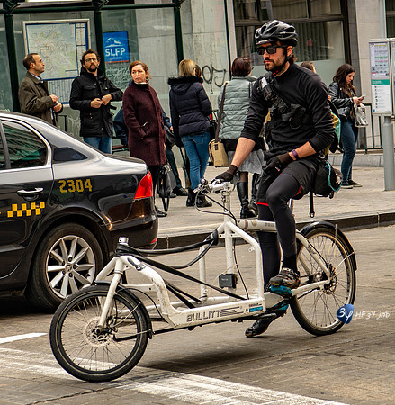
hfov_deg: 13.1
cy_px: 194
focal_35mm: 132
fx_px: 1723
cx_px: 258
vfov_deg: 13.4
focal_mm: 70
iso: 200
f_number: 5.6
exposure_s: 1/125
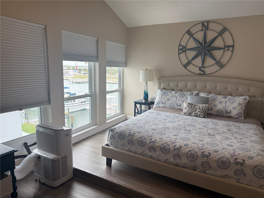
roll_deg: -1.8
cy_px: 99
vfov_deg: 56.8
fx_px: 183
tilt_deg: -9.5
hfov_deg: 71.6
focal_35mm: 24
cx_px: 132
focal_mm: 6.76
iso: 100
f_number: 1.78
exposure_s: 1/405
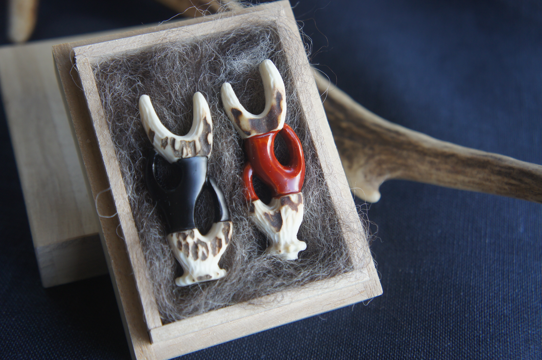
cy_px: 180
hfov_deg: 36.0
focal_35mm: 56
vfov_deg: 24.3
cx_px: 271
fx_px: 835
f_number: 5
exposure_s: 1/100
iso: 400
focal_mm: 37
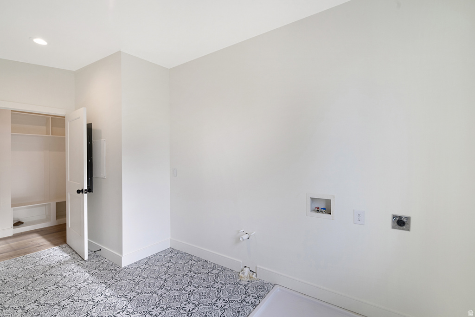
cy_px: 158
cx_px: 238
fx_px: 211
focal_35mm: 16
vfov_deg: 73.8
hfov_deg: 96.7
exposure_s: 1/5
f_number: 9
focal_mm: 16
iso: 400
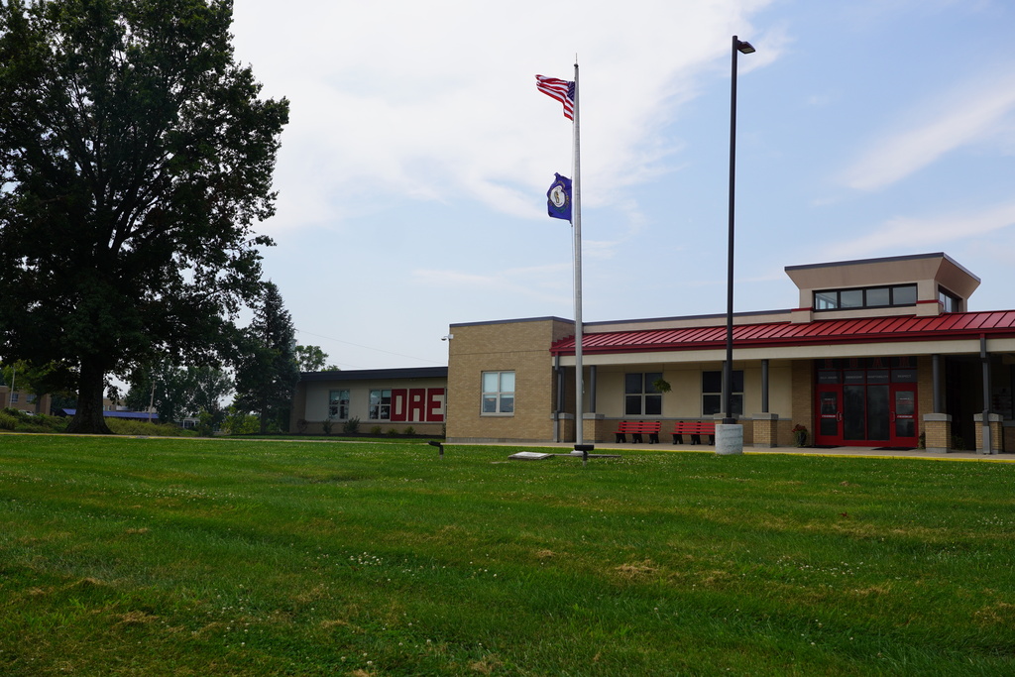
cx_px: 508
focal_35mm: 34
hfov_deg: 55.1
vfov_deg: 38.4
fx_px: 973
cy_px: 338
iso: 100
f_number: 5
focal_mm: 23
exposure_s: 1/640
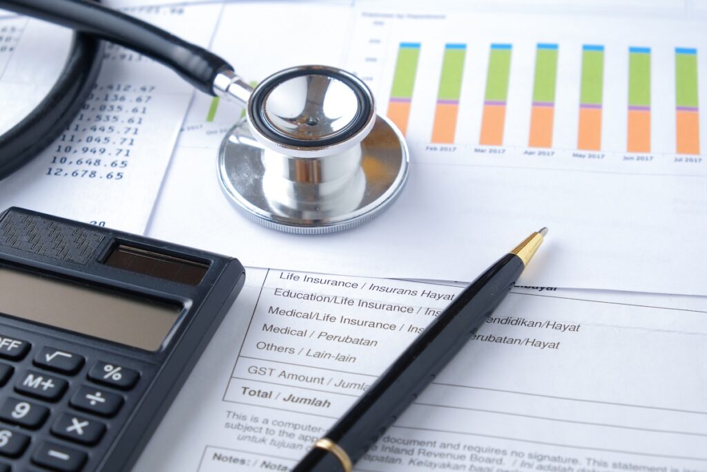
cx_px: 354
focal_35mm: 83
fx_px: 1630
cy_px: 236
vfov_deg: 16.5
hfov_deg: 24.5
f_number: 8
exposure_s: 1/40
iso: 100
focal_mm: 55
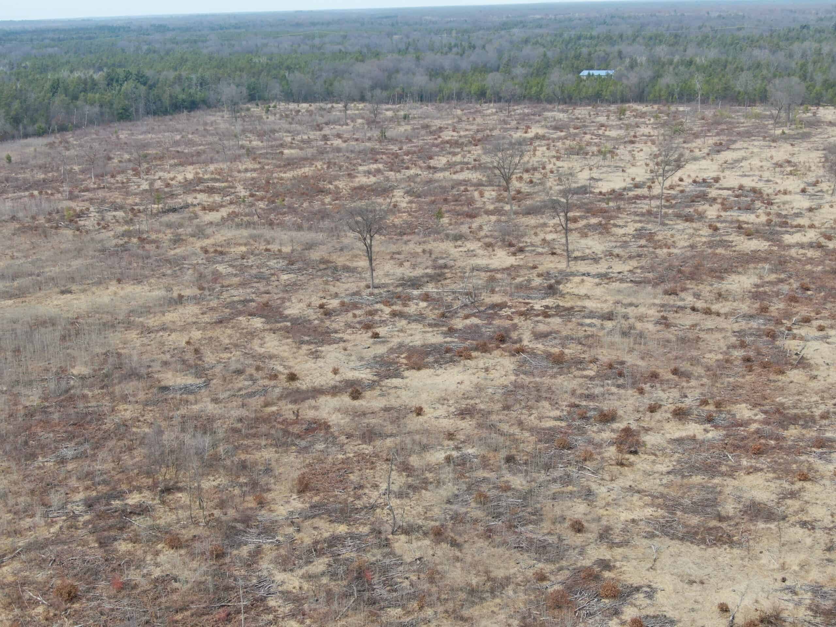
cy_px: 314
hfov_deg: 39.7
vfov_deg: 30.3
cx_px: 418
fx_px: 1159
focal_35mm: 48
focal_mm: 8.6
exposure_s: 1/320
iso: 100
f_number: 3.8
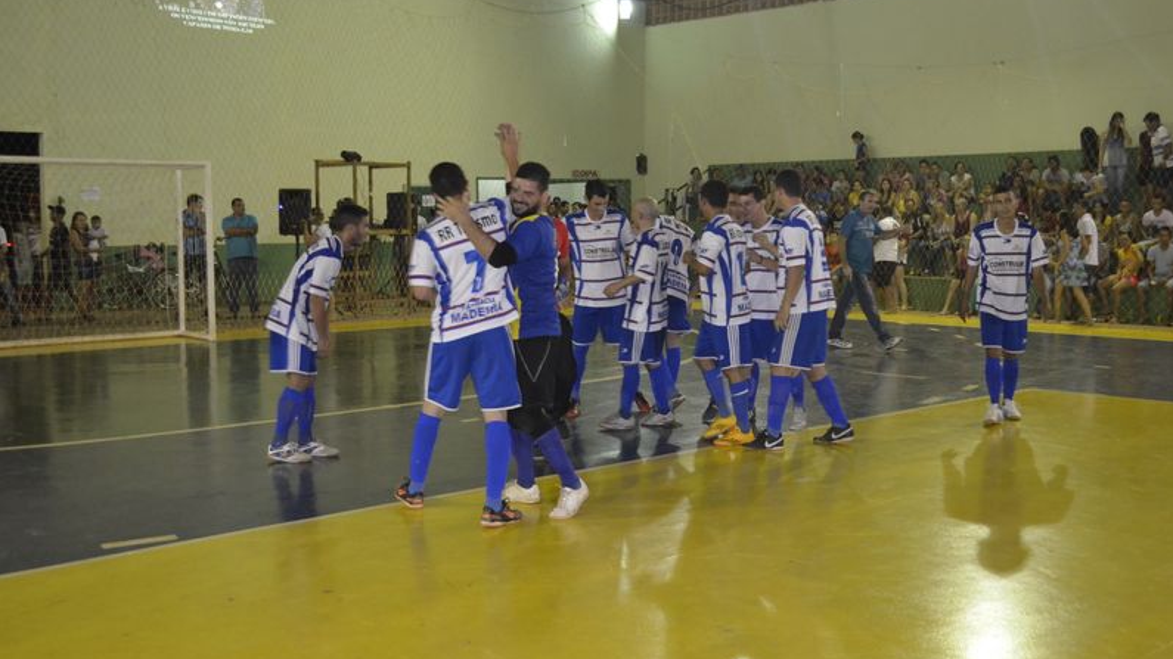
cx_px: 589
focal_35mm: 41
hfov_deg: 49.4
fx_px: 1275
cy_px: 324
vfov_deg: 29.0
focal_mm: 26
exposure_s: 1/60
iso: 3200
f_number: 4.2
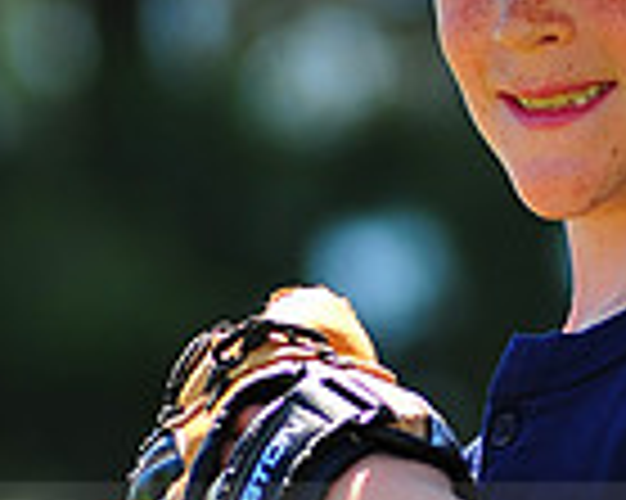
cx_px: 576
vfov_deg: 2.2
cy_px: 545
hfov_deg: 2.7
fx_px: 13053
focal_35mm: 705
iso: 200
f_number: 5
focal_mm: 180
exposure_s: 1/400
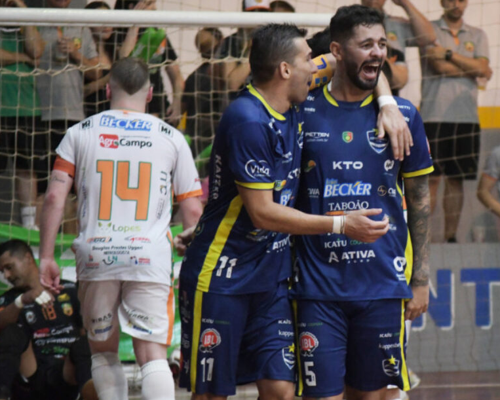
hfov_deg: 6.5
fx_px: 4412
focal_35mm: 298
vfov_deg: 5.2
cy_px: 166
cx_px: 370
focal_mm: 135
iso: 5000
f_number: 5
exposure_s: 1/320
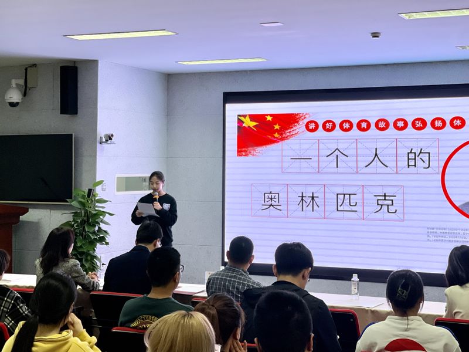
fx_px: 867
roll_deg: +1.7
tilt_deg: -0.8
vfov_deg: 22.9
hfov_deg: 30.3
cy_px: 176
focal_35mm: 64
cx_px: 234
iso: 125
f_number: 2.2
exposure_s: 1/121
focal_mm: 7.5
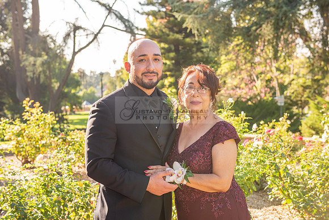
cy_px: 110
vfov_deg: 24.2
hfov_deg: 35.6
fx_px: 512
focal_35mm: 56
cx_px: 164
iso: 200
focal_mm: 56
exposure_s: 1/250
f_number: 5.6
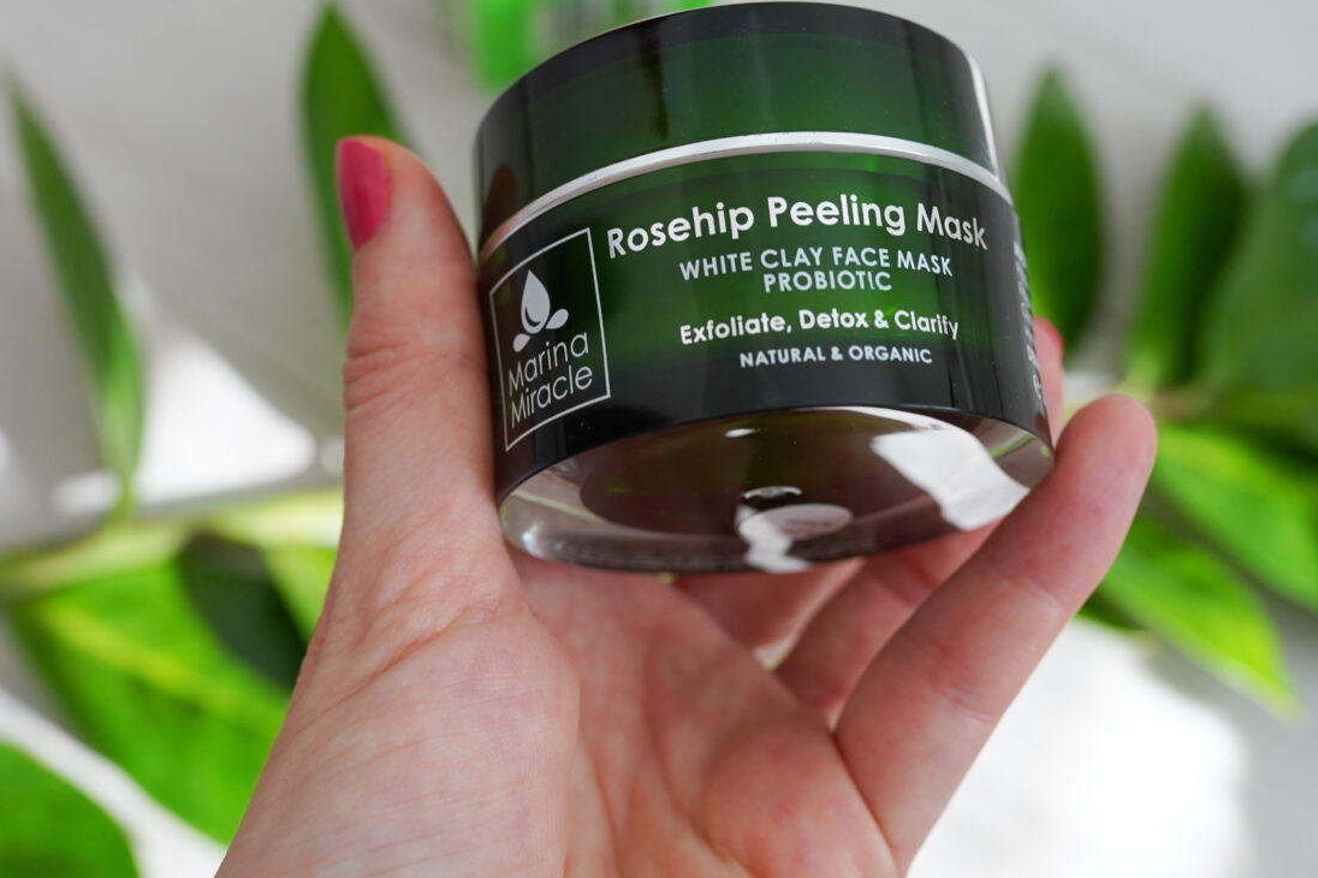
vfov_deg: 29.1
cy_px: 312
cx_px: 566
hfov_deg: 42.7
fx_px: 1684
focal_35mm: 46
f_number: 5.6
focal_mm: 35
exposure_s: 1/80
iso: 1000
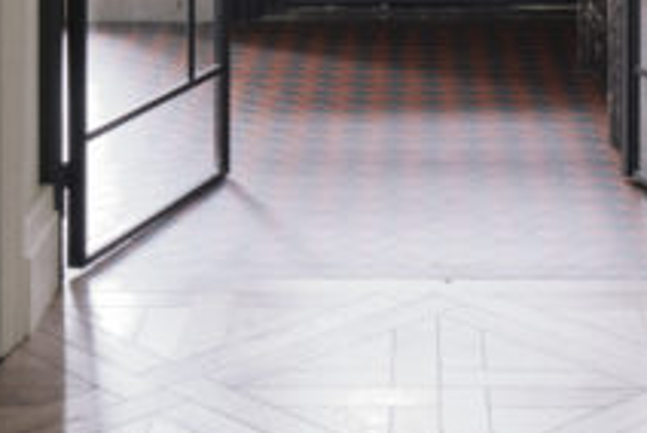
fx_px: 1692
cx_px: 446
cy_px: -326
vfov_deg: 13.3
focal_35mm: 94
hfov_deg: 21.5
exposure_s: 10
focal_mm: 17.6
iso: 200
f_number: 11
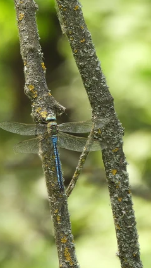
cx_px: 49
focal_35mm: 1643
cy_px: 138
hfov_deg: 0.7
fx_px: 11676
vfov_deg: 1.3
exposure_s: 1/60
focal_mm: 178
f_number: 5.6
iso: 100
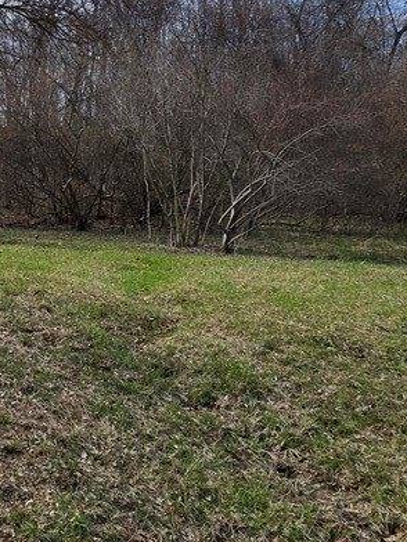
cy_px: 277
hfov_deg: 37.3
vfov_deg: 54.0
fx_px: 533
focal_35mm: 34
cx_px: -3
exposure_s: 1/1951
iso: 40
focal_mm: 2.2
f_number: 1.9
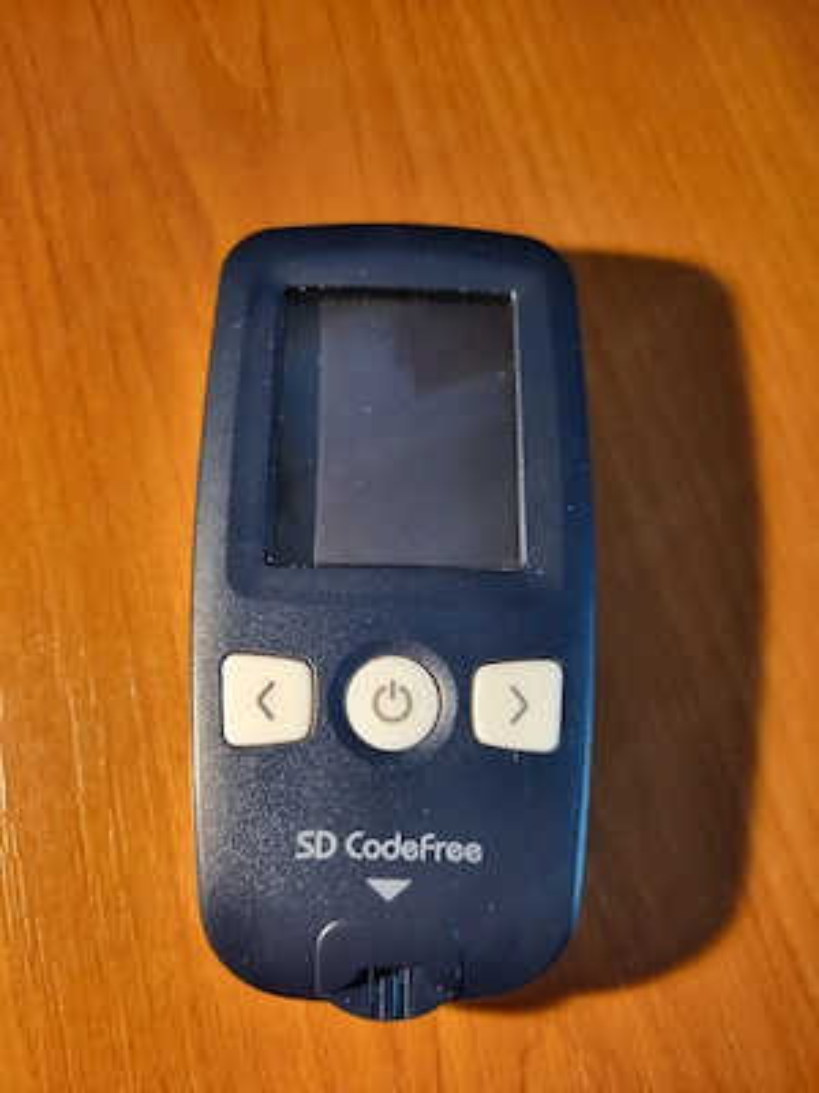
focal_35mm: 26
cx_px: 410
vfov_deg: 67.3
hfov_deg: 53.1
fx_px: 820
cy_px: 546
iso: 125
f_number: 1.8
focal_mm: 5.4
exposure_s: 1/100
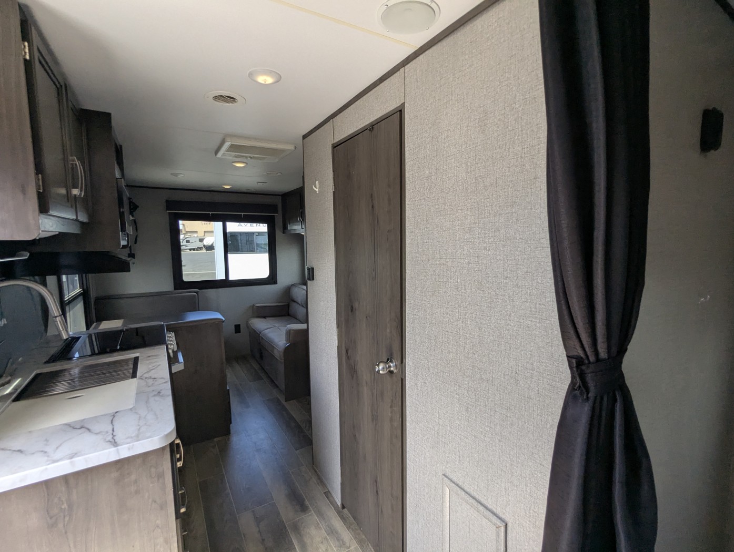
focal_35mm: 16
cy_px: 276
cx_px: 367
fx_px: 340
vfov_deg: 78.2
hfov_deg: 94.4
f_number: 2.2
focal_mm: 2.35
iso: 150
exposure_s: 1/211
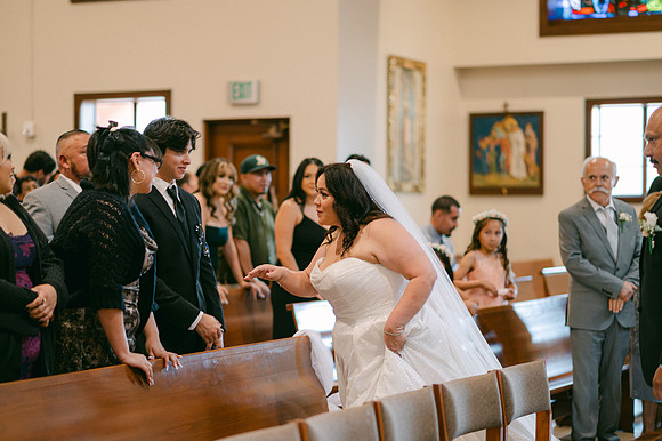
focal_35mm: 85
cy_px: 220
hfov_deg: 23.9
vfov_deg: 16.1
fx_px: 1562
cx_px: 331
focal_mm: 85
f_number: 1.8
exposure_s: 1/125
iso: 320
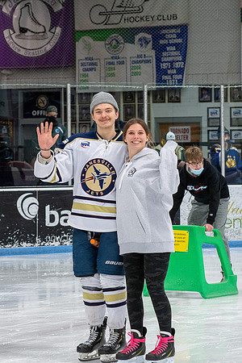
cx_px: 132
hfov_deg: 8.9
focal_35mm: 155
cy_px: 166
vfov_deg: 13.2
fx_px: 1563
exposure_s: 1/250
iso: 320
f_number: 4
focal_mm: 55
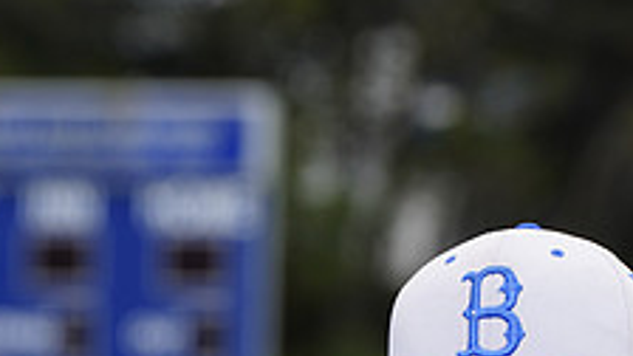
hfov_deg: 4.2
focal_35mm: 510
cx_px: 504
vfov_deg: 2.4
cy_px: 607
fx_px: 8560
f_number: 6.3
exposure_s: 1/250
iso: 100
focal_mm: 188
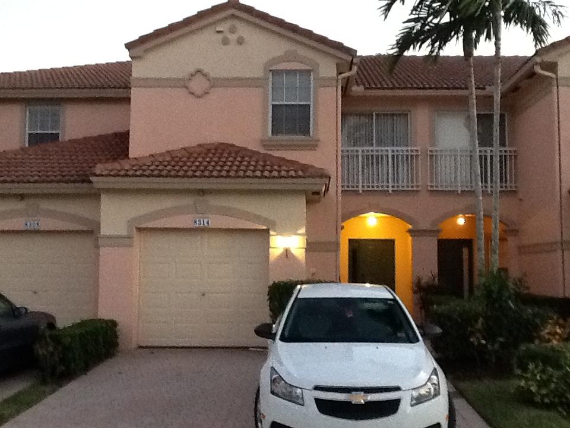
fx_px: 725
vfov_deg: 32.9
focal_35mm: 44
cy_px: 214
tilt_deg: +3.4
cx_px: 285
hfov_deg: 42.9
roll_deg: +0.7
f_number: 2.4
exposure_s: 1/30
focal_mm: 2.03
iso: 320
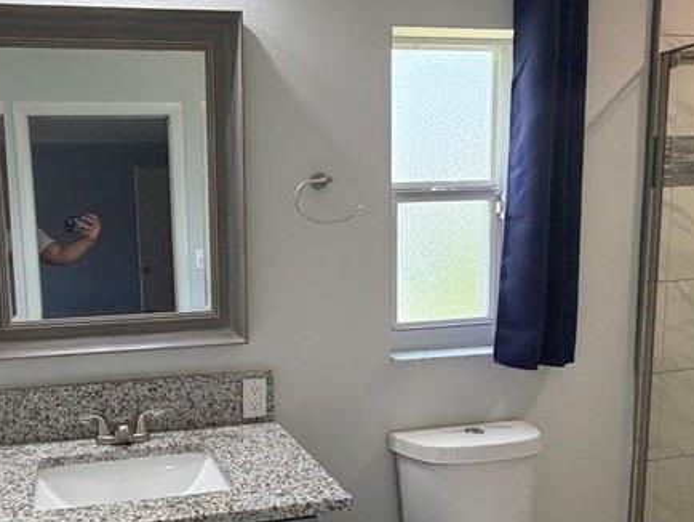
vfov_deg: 42.8
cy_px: 306
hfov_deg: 53.7
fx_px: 662
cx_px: 205
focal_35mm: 33
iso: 320
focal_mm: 2.22
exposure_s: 1/110
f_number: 2.2
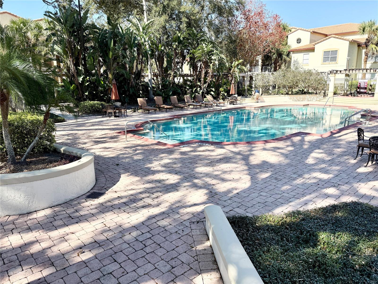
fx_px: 262
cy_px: 142
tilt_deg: -12.4
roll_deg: +0.6
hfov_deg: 71.6
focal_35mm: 24
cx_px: 189
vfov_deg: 56.8
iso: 100
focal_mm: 6.76
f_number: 1.78
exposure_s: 1/2053
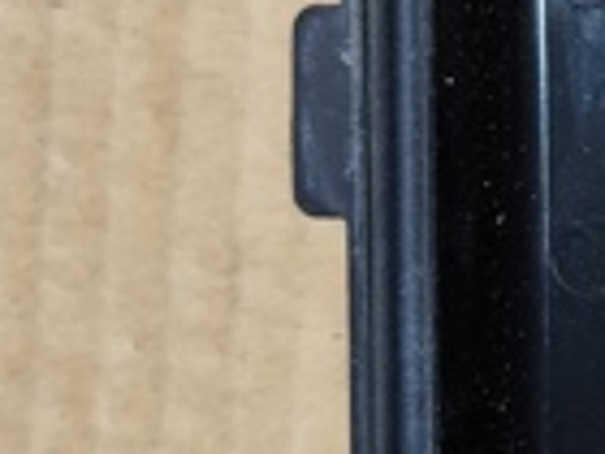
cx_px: 873
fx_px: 1835
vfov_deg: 14.1
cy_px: 145
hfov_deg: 17.1
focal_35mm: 105
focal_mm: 6.19
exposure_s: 1/120
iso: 250
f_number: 1.65
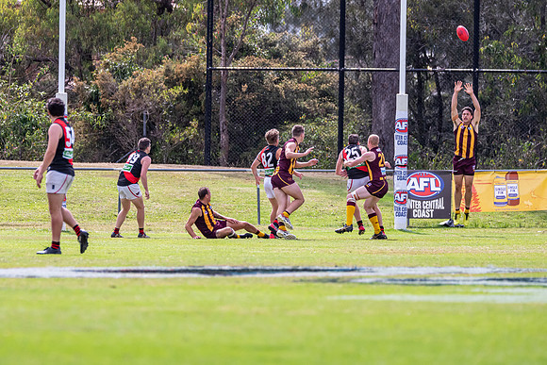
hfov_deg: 4.3
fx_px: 7294
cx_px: 182
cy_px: 205
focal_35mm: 480
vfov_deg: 2.9
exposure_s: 1/2000
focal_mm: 350
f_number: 7.1
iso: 800
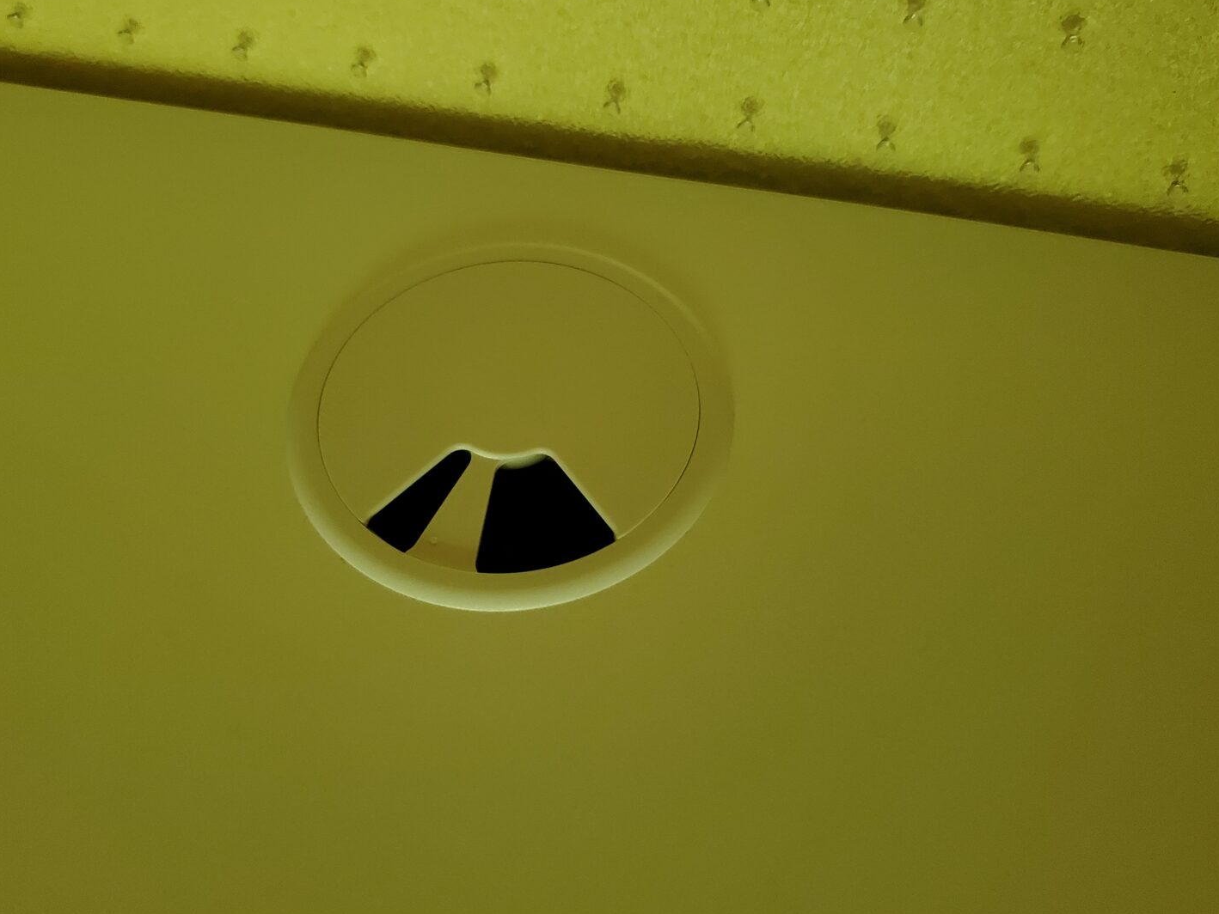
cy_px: 417
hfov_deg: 55.3
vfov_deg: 42.9
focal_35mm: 33
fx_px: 1162
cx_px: 592
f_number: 1.5
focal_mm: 4.3
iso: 640
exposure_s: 1/50
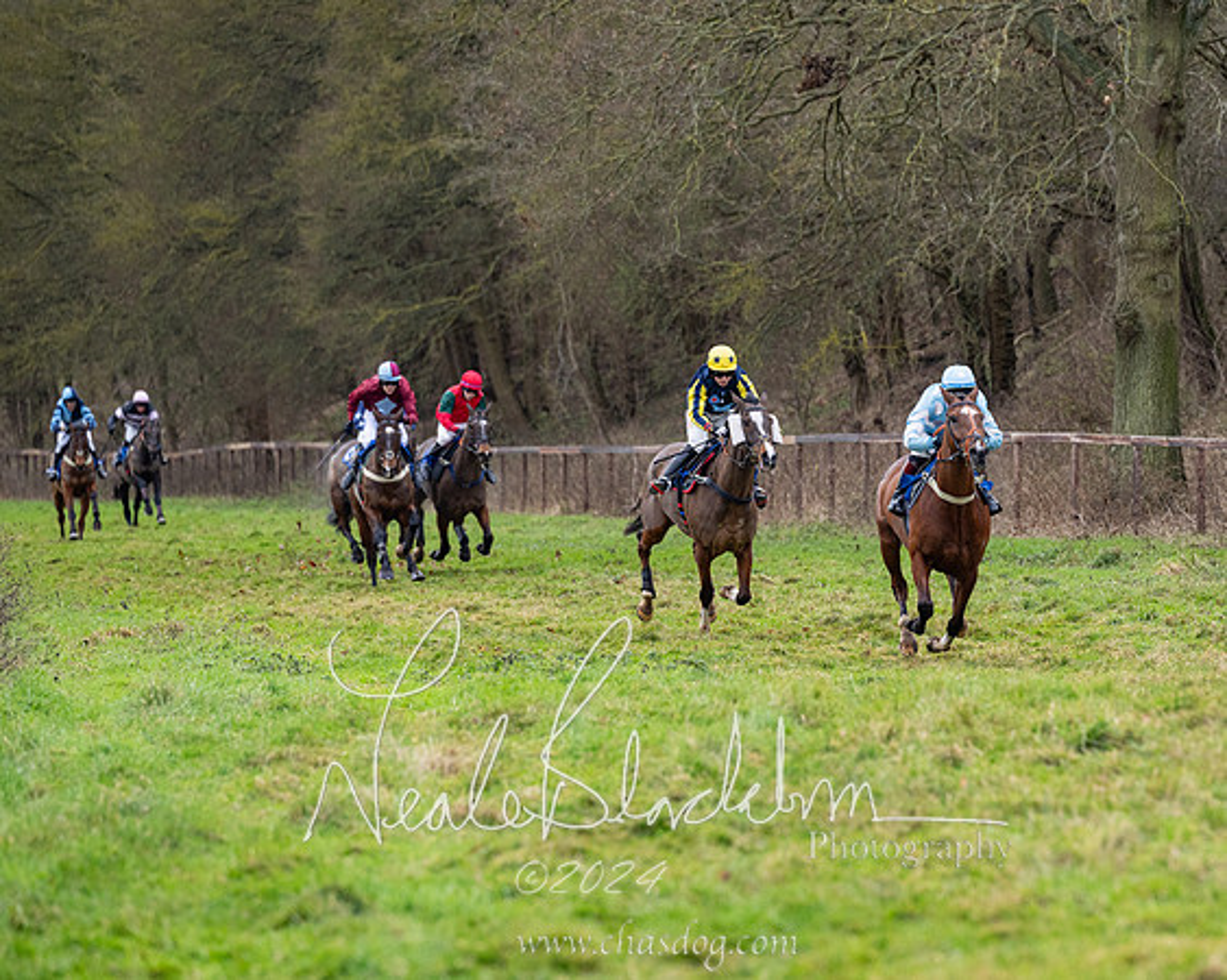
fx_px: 8285
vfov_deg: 6.8
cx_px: 805
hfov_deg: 8.5
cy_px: 535
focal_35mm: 228
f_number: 4
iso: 800
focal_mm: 185
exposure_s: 1/1250
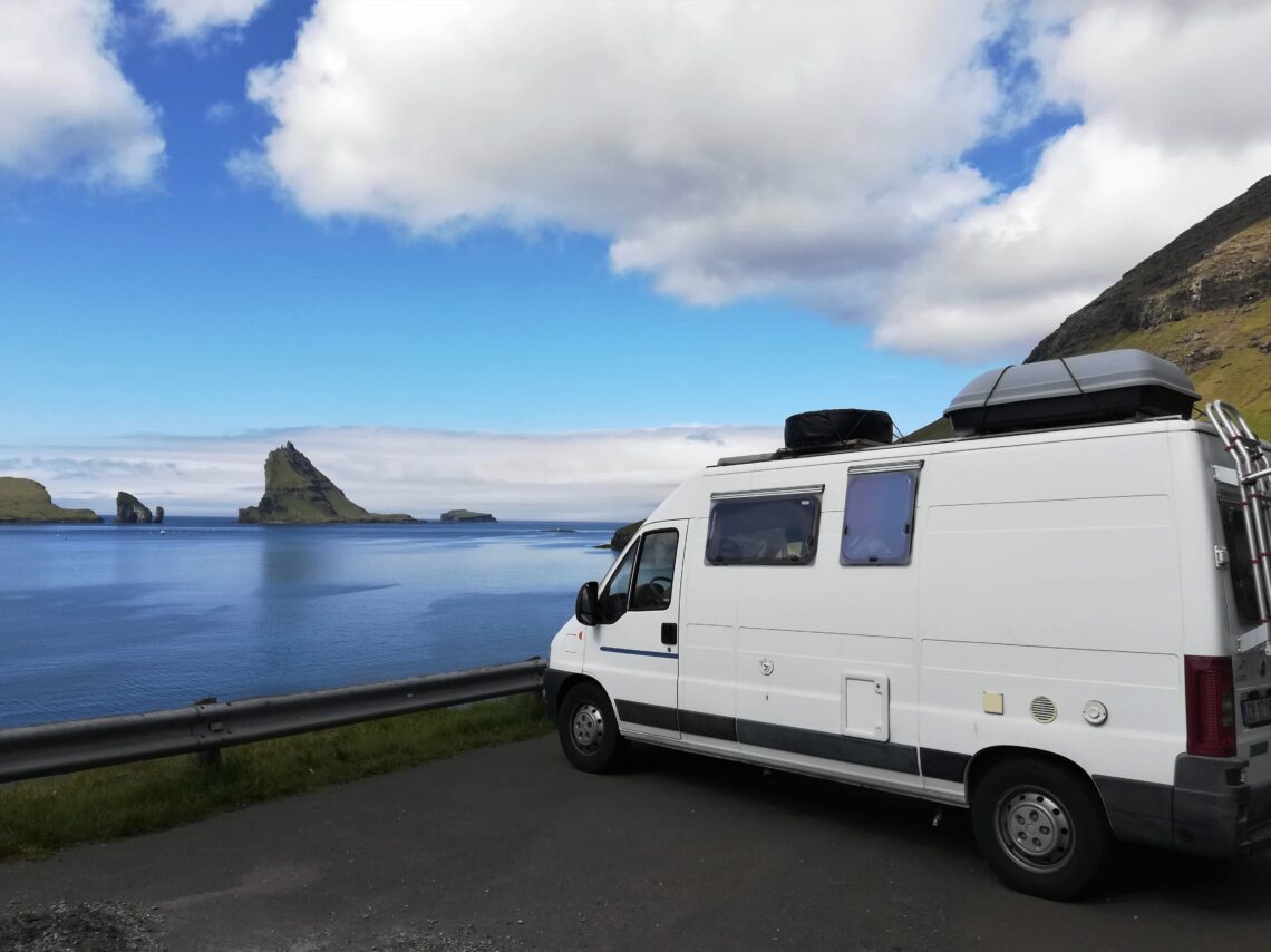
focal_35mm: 26
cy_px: 476
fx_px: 954
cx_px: 636
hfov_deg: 67.3
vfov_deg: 53.0
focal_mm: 3.81
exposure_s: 1/850
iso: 50
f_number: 2.2
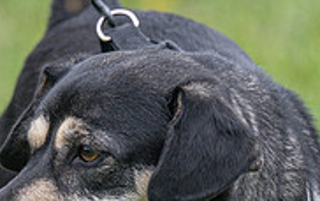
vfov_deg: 1.4
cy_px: 455
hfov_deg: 2.2
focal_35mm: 945
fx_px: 8246
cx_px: 250
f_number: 4
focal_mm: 165
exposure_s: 1/2000
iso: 400
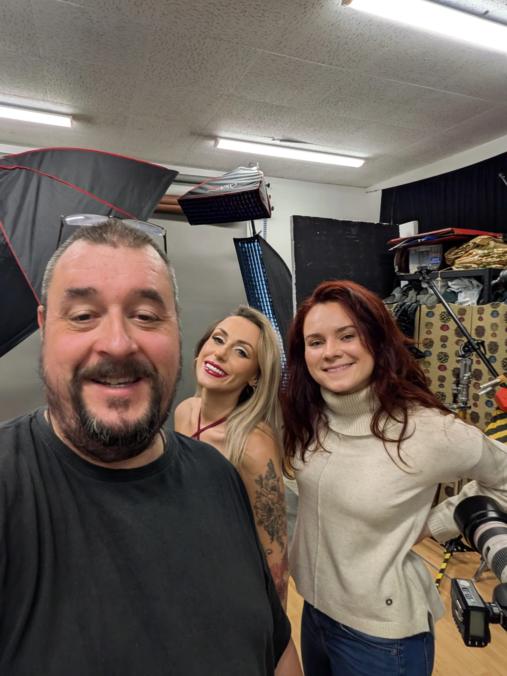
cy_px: 338
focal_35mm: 21
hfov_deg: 63.4
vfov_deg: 79.0
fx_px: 410
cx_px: 254
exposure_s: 1/100
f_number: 2.2
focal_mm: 2.74
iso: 144
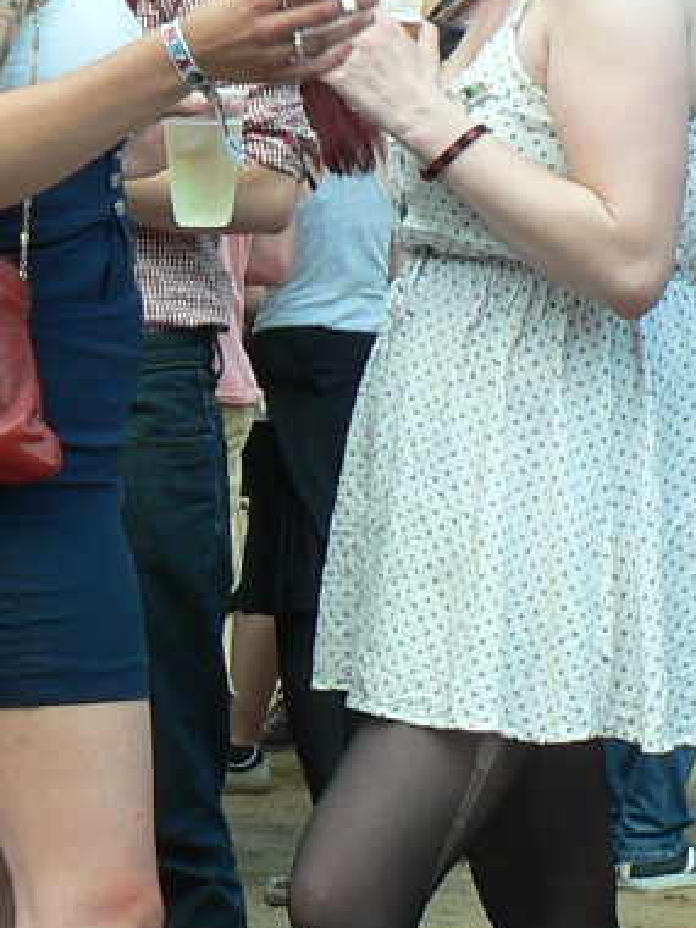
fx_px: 4021
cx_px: 94
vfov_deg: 13.2
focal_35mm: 150
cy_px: 486
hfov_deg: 9.9
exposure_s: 1/100
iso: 64
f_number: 3.2
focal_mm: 9.8
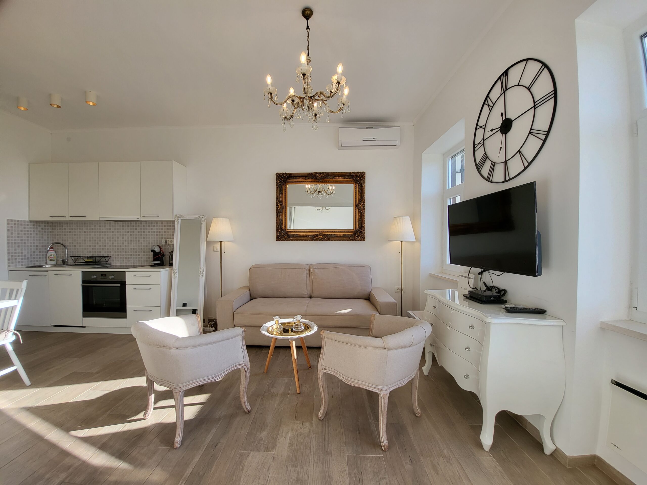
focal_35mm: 13
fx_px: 243
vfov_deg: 89.9
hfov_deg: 106.2
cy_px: 242
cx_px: 324
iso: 32
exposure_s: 1/118
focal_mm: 1.74
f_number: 2.2
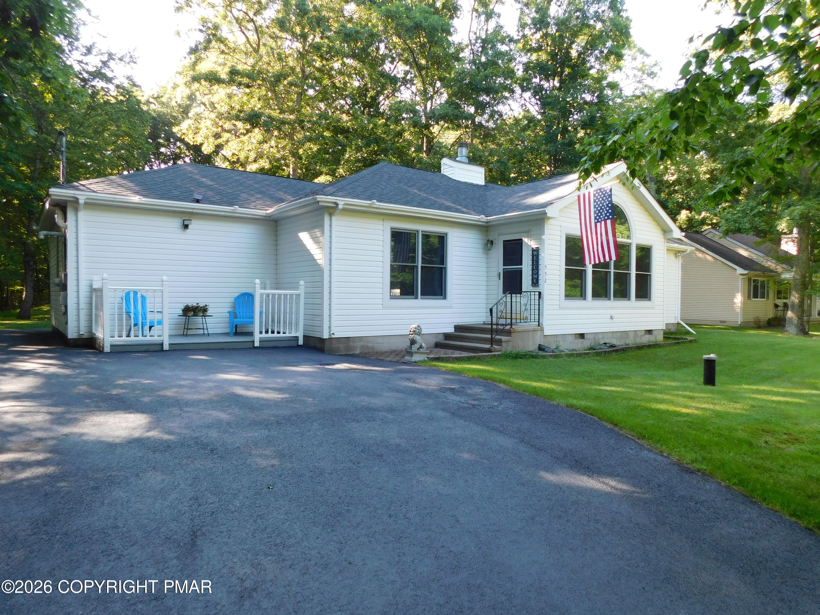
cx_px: 410
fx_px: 545
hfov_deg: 73.9
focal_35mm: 23
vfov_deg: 58.9
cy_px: 308
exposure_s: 1/80
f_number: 3
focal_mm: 4
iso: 125
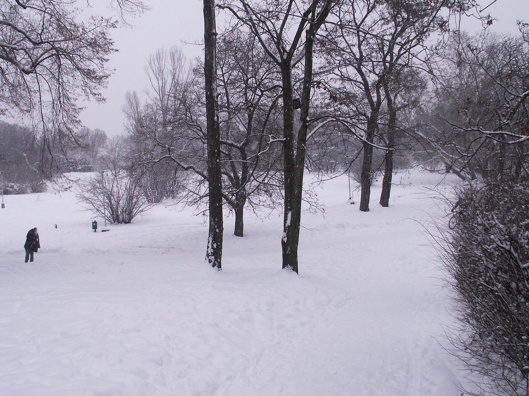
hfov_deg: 52.6
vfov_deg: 40.7
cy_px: 198
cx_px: 264
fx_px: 535
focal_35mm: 35
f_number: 6.3
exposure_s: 1/100
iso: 100
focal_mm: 5.86
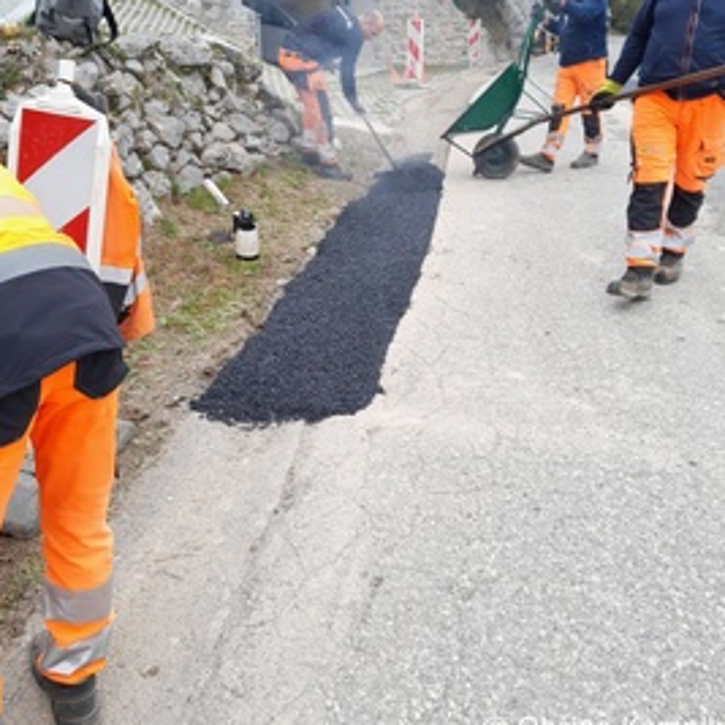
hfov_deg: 52.5
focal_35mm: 31
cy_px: 258
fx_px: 735
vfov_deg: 51.8
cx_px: 364
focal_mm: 4
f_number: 1.8
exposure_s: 1/184
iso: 40
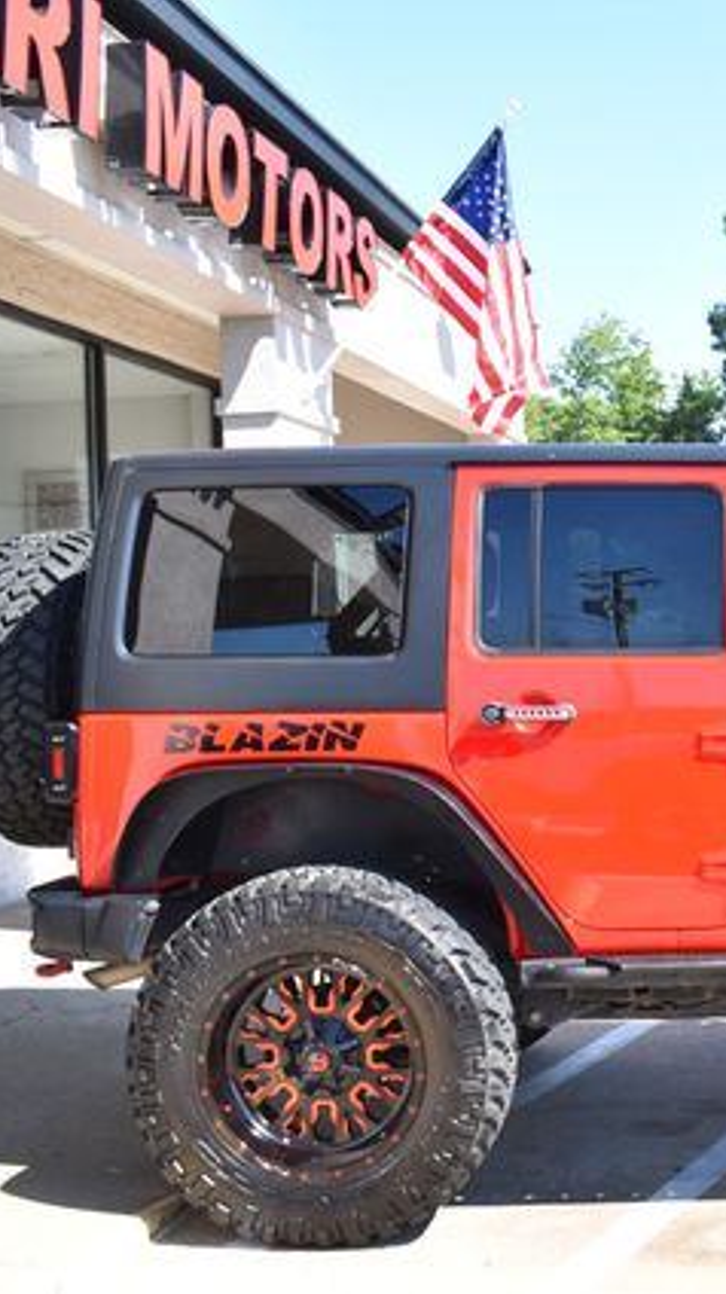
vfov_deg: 41.5
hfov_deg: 22.3
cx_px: 848
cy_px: 647
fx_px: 1707
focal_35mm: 50
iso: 320
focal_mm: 21
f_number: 8
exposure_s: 1/250
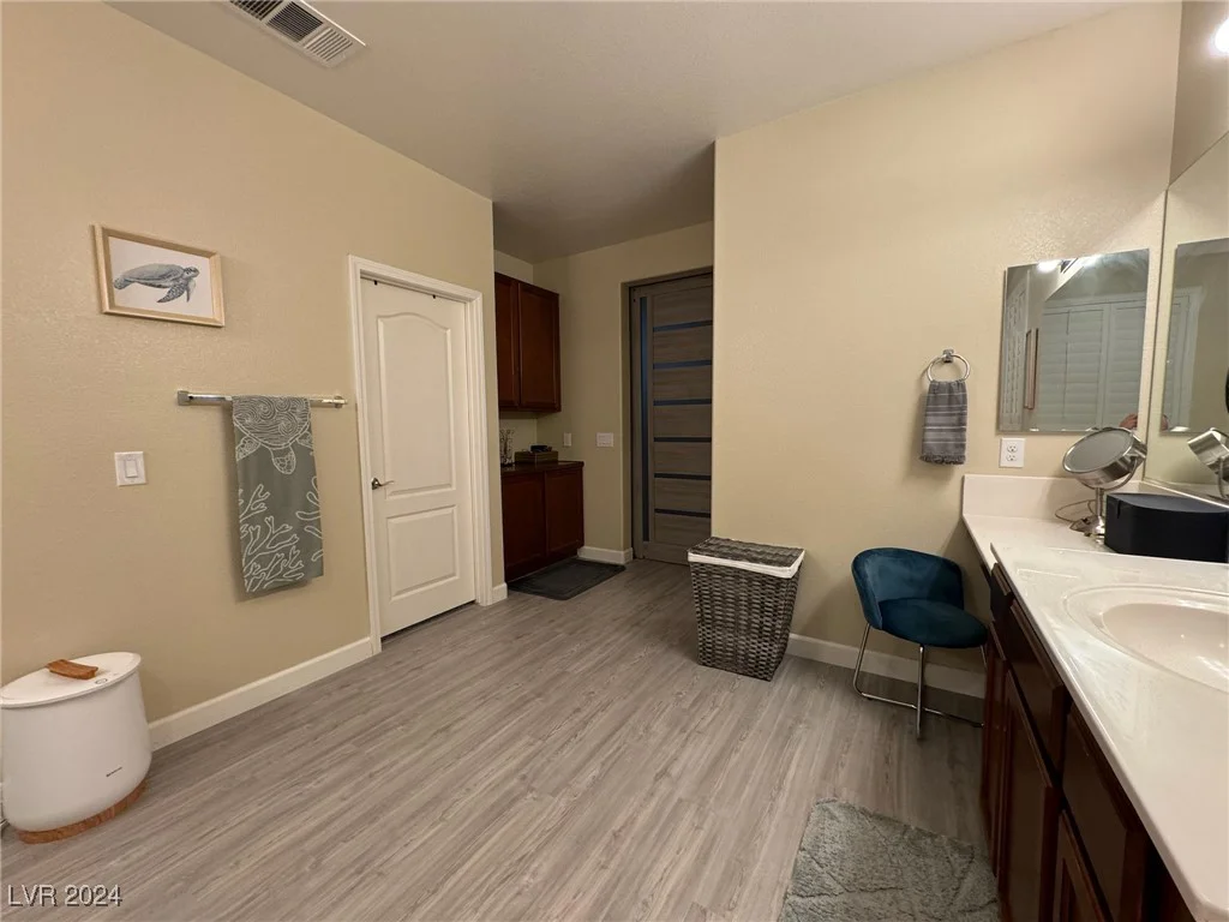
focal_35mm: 14
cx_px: 614
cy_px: 461
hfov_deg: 102.1
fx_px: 497
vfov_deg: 85.7
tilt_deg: -5.6
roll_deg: +1.2
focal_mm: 2.22
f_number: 2.2
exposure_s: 1/60
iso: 200
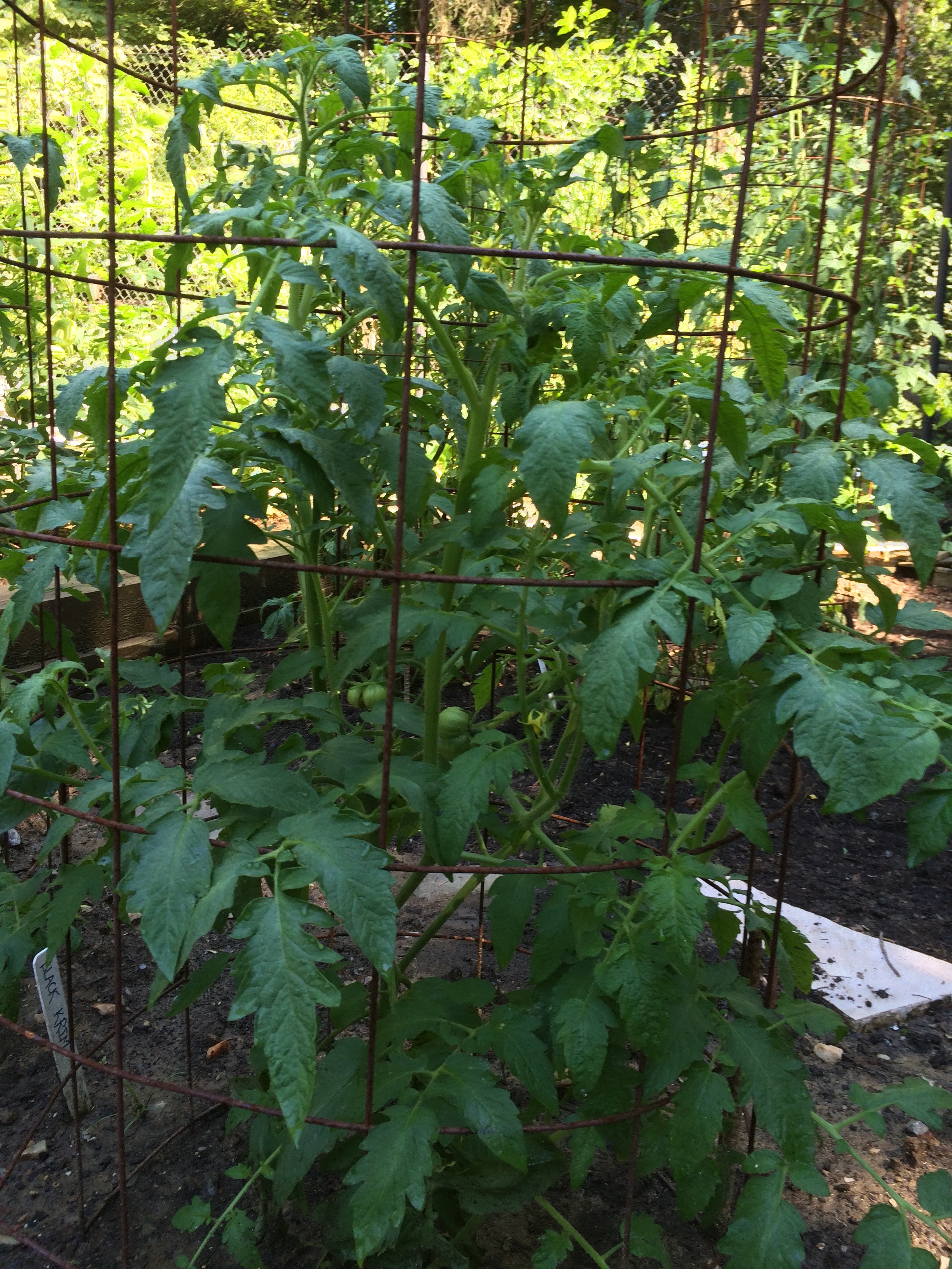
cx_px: 476
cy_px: 634
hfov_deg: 48.2
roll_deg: -1.9
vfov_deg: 61.7
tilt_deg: -11.5
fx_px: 1063
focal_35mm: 29
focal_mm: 4.15
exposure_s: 1/120
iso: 64
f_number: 2.2
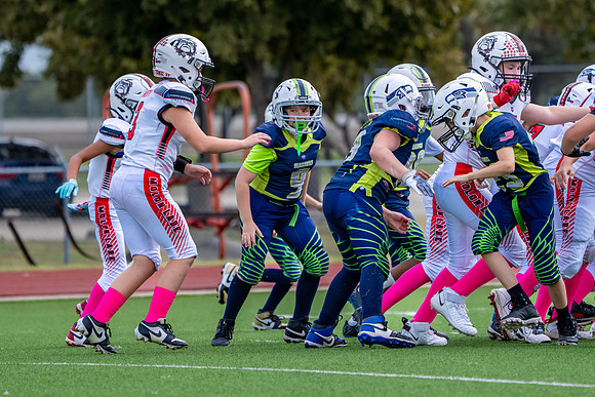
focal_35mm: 406
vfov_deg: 3.4
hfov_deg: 5.1
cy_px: 185
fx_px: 6717
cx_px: 314
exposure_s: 1/3200
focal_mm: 288
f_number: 5.6
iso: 800
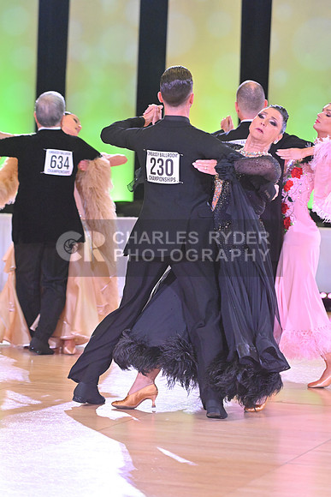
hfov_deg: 10.6
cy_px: 248
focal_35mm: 130
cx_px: 166
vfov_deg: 15.8
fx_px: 1792
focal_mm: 130
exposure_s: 1/400
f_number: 5
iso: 5000
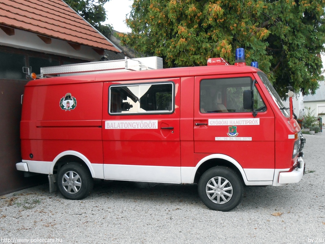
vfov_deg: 41.8
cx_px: 162
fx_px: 319
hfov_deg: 54.0
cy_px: 122
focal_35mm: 34
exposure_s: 1/30
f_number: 3.9
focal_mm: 6
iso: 160
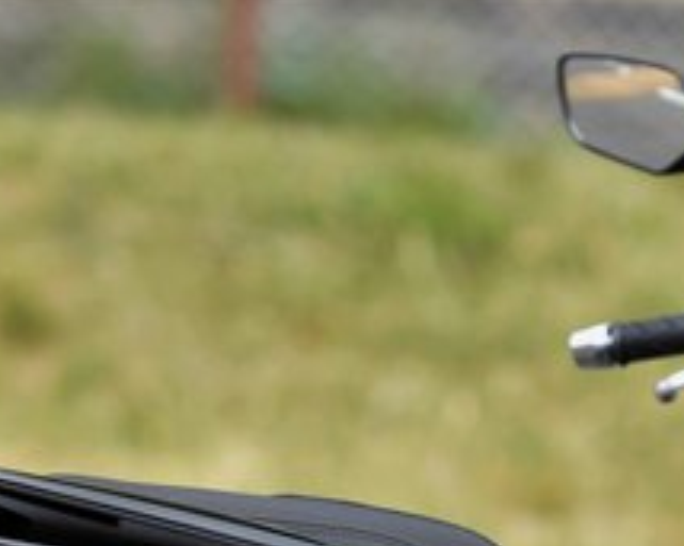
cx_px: 681
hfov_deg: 3.7
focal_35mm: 526
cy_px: 840
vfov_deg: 2.9
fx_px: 10643
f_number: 2.8
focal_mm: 150
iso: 250
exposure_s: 1/1600
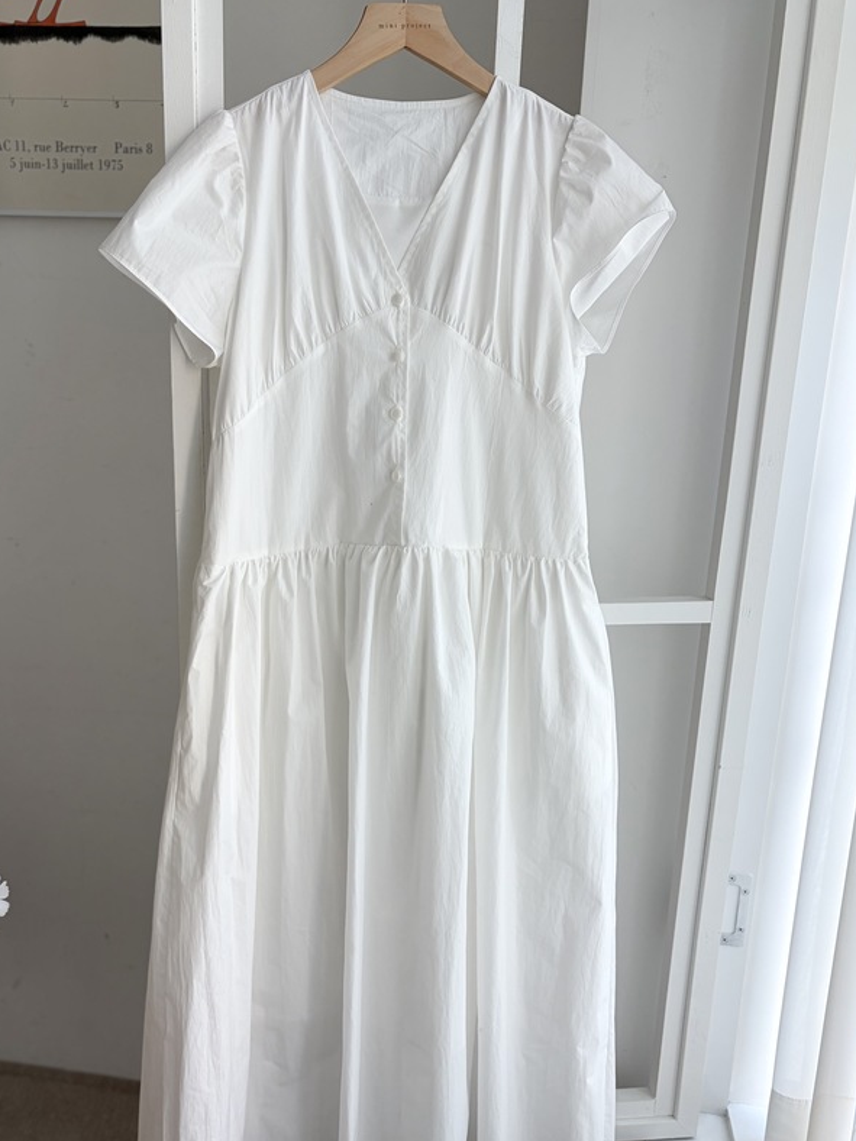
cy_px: 594
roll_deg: -1.3
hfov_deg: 42.8
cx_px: 348
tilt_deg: -15.6
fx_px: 1088
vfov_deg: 55.3
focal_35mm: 33
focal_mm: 5.96
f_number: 1.6
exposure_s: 1/122
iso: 64
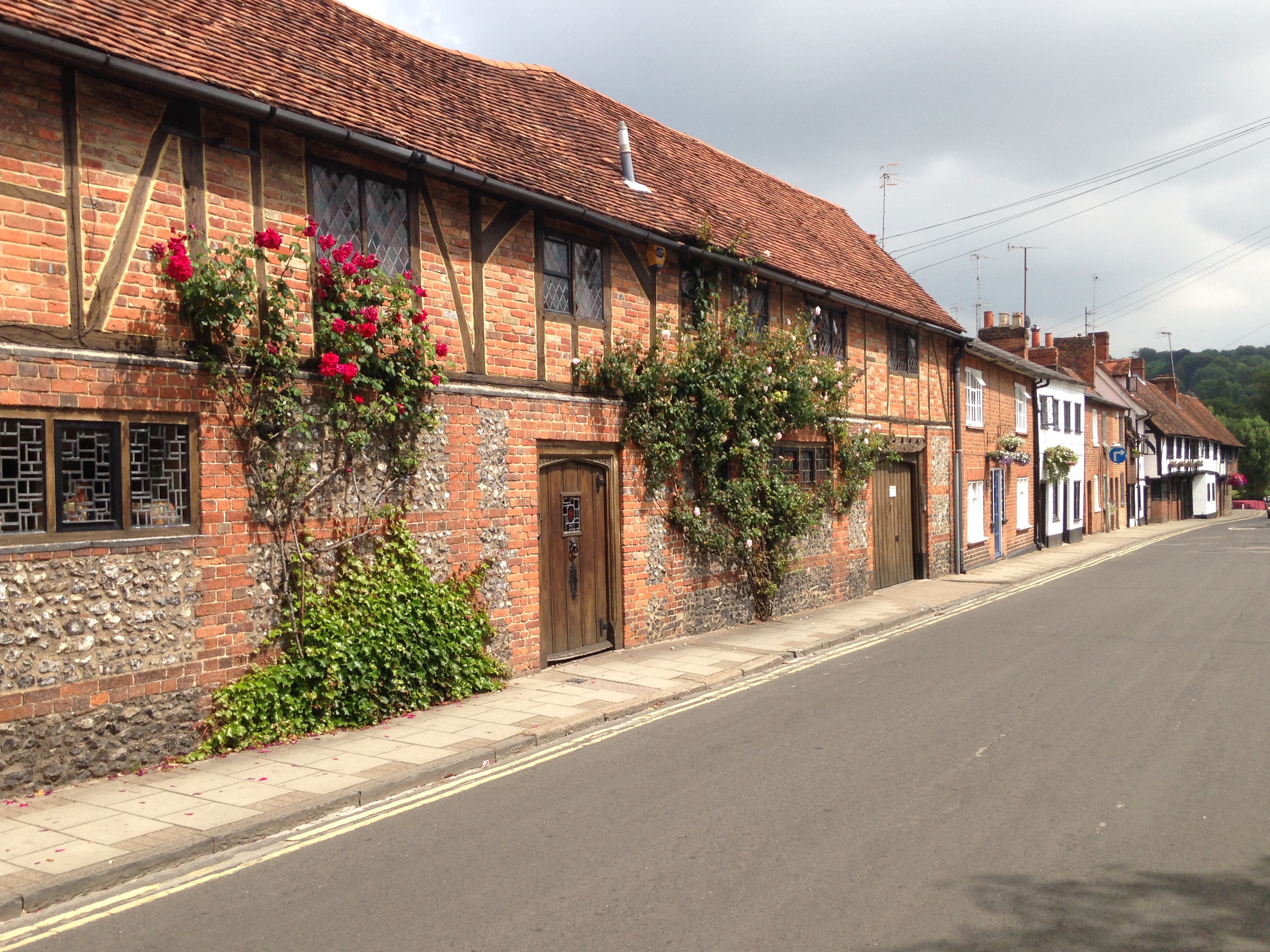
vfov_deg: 41.8
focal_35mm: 34
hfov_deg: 54.0
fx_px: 1247
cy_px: 471
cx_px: 637
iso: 50
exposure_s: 1/1153
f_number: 2.4
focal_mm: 4.12
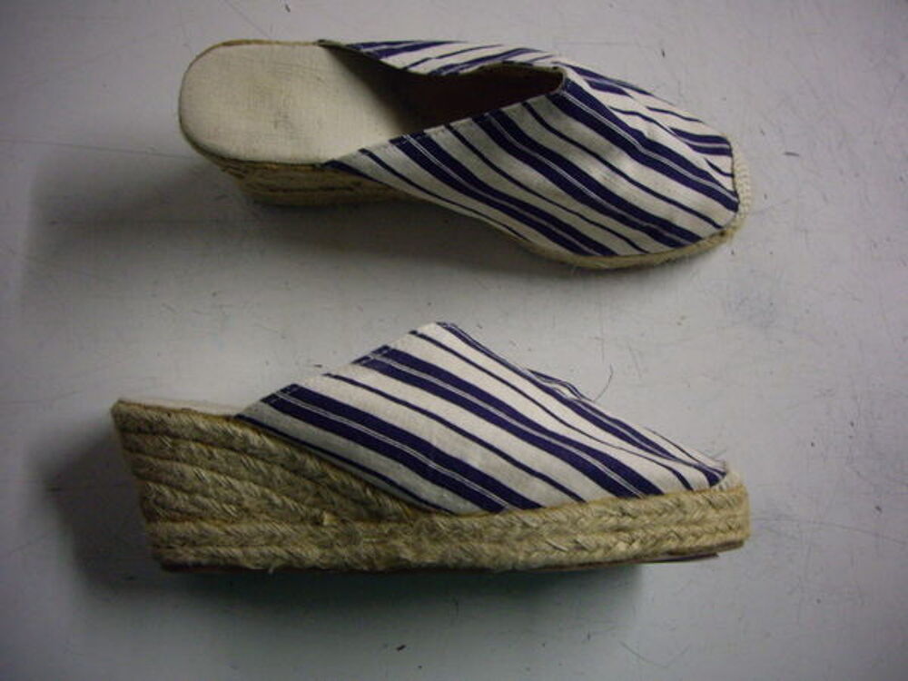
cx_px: 454
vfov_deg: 37.7
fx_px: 997
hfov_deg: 49.0
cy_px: 340
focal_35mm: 38
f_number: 2.7
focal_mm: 6.2
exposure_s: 1/15
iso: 200
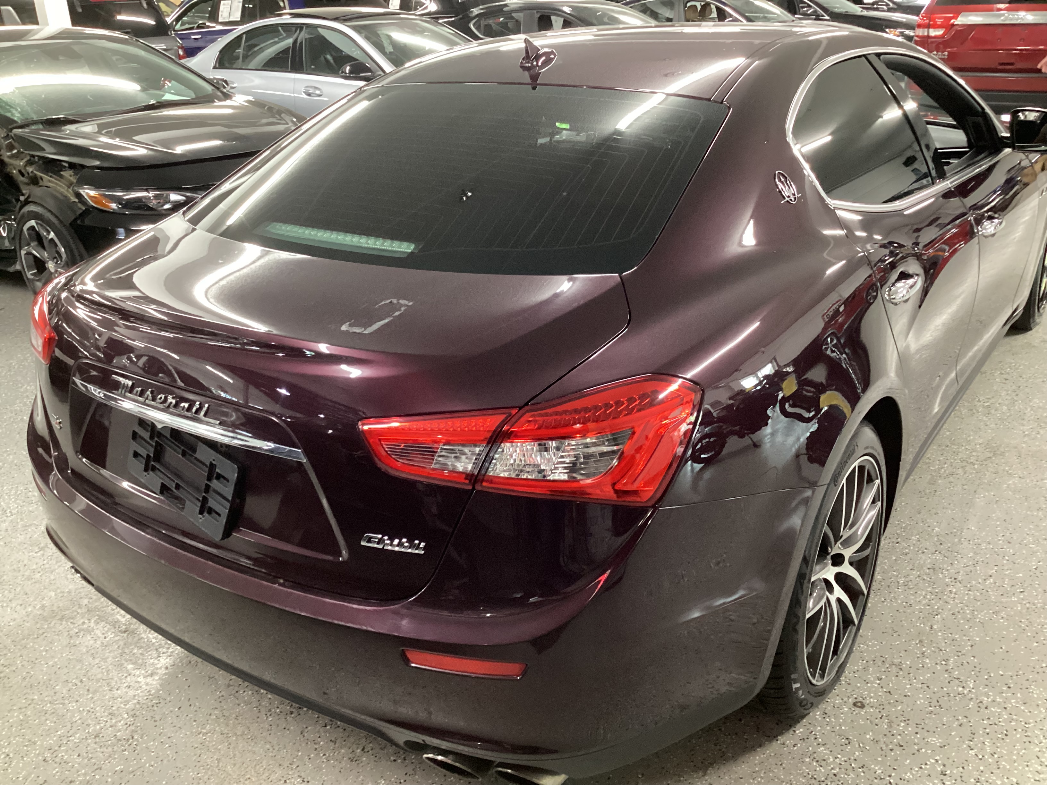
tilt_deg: -24.9
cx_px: 524
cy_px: 392
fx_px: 938
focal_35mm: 31
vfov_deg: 45.4
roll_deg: +1.8
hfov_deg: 58.4
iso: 500
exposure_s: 1/30
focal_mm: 3.3
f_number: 2.4
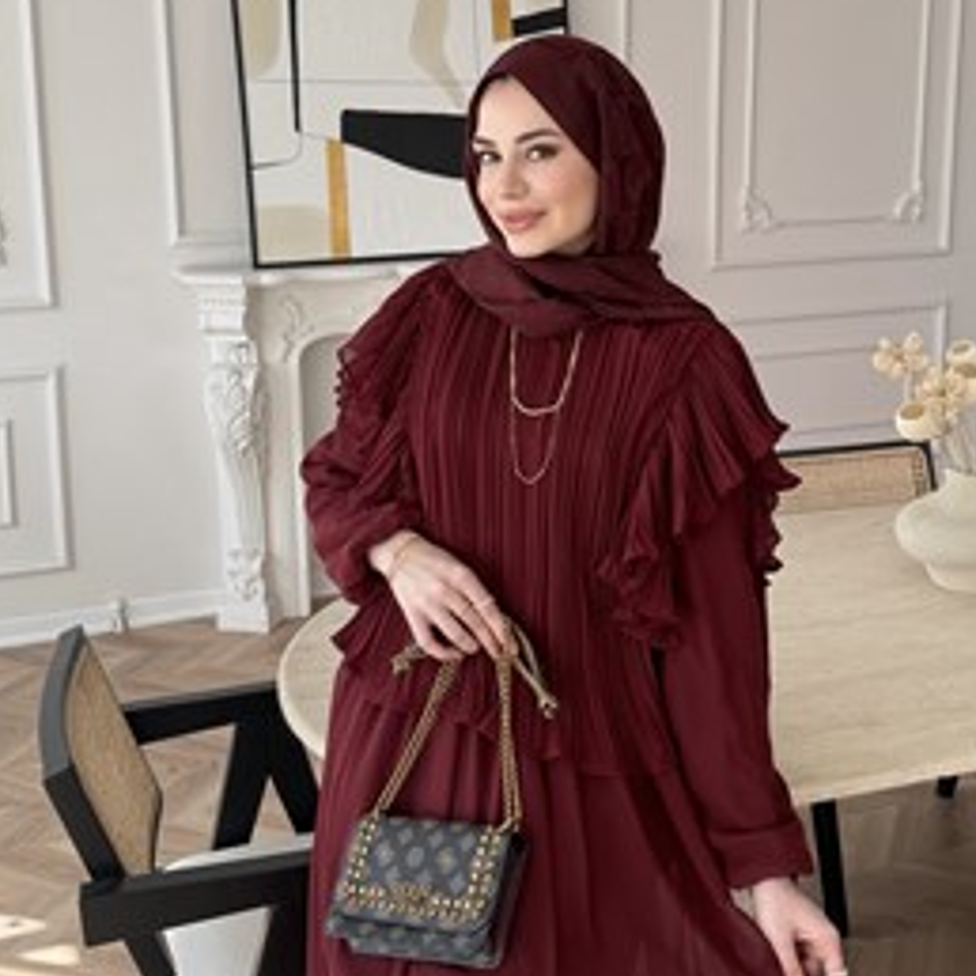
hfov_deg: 48.4
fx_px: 1085
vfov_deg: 48.4
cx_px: 541
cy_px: 513
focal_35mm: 34
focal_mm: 6.76
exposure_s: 1/326
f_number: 1.78
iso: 80
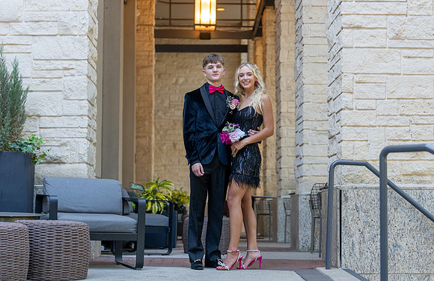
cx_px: 225
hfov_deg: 27.8
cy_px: 149
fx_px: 877
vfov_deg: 18.2
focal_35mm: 73
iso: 1000
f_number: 2.8
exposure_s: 1/320
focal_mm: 70
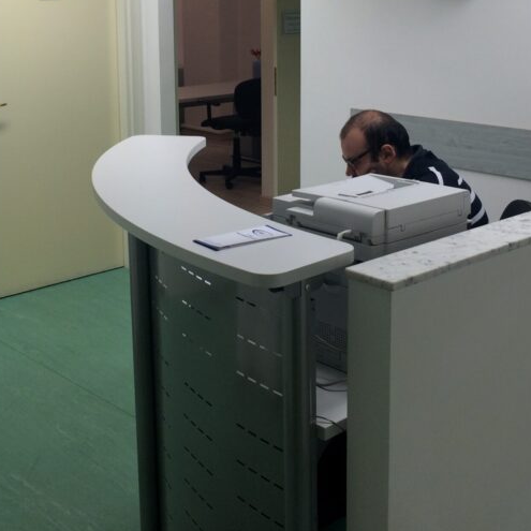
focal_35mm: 53
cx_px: 225
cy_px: 129
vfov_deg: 31.6
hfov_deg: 32.1
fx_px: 920
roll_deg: +0.7
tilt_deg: -7.5
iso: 50
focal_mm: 4.15
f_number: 2.2
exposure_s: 1/50
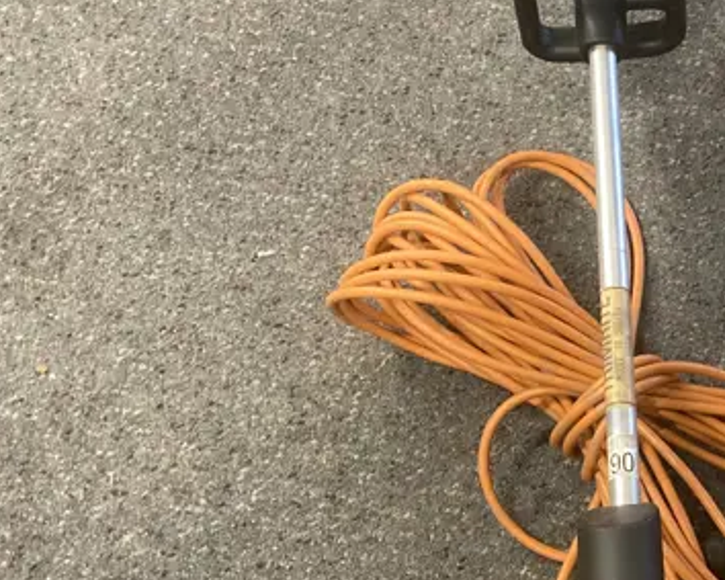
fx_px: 1695
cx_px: 662
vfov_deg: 19.4
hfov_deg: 23.5
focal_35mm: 79
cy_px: 307
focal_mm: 3.99
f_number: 1.8
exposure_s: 1/50
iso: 320
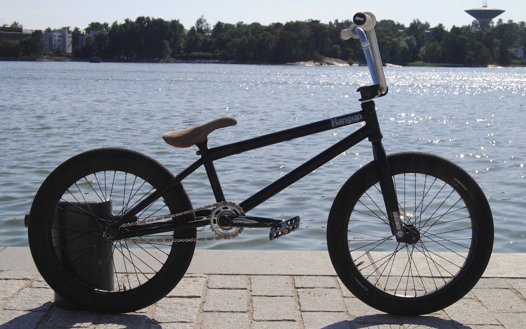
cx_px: 261
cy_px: 166
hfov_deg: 37.2
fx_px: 782
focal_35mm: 55
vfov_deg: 23.8
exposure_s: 1/400
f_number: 9
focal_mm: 35
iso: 100
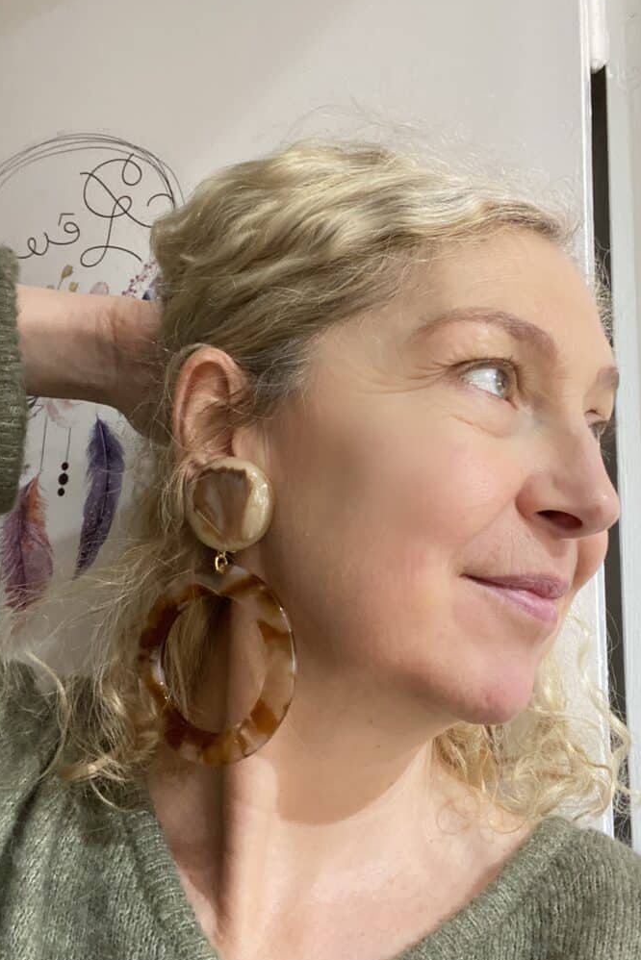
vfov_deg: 58.7
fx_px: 854
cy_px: 482
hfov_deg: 41.1
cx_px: 349
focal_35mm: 32
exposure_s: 1/54
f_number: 2.2
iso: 250
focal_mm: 2.71
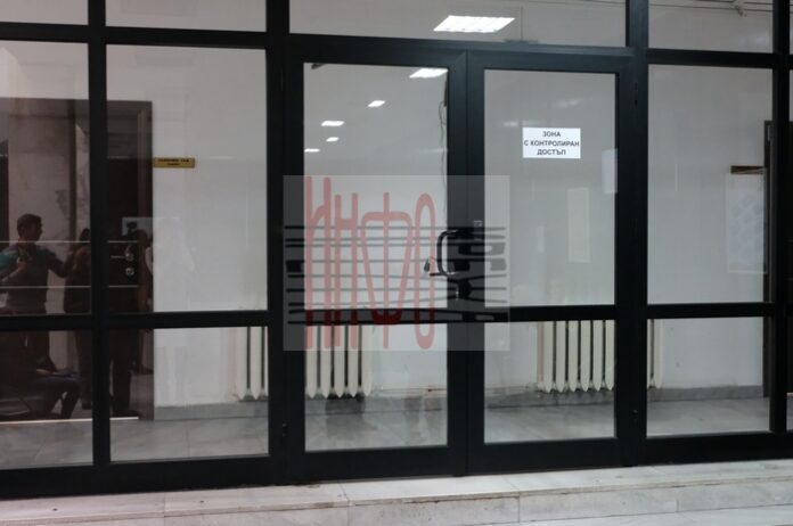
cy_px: 263
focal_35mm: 44
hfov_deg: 44.6
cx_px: 396
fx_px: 968
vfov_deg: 30.4
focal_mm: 29.5
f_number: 4.7
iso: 6400
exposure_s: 1/50
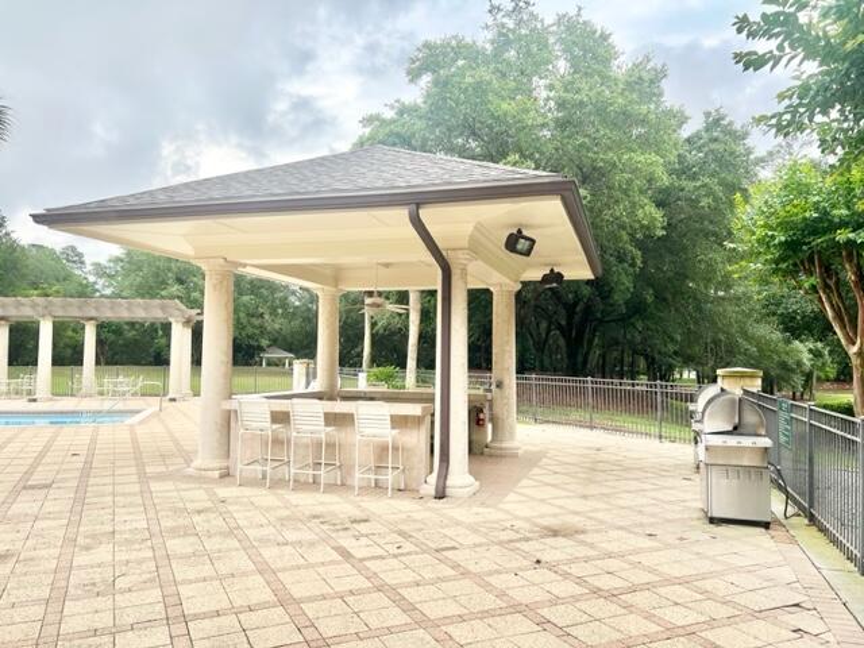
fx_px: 649
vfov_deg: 53.1
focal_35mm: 26
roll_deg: -0.1
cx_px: 432
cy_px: 324
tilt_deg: +4.4
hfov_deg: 67.3
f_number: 1.5
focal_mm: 5.7
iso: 50
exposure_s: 1/965
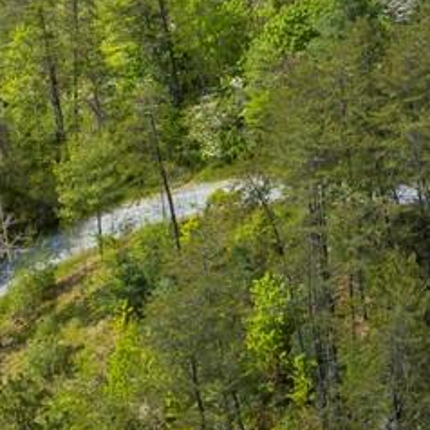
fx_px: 1391
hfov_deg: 16.1
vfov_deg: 16.4
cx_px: 636
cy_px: -158
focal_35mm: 99
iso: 100
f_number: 2.2
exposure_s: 1/1250
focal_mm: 4.7
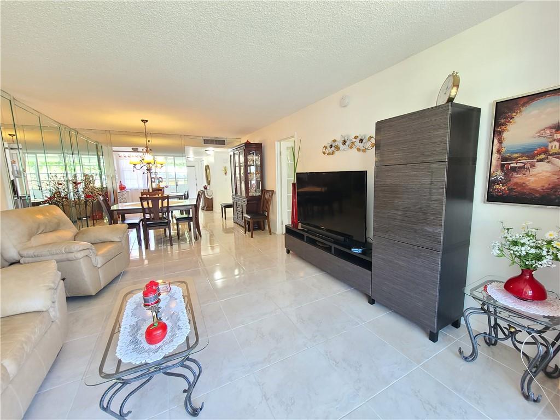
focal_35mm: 13
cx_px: 280
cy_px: 210
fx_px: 210
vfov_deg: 89.9
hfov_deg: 106.2
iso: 320
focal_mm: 2.2
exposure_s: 1/40
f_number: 2.2
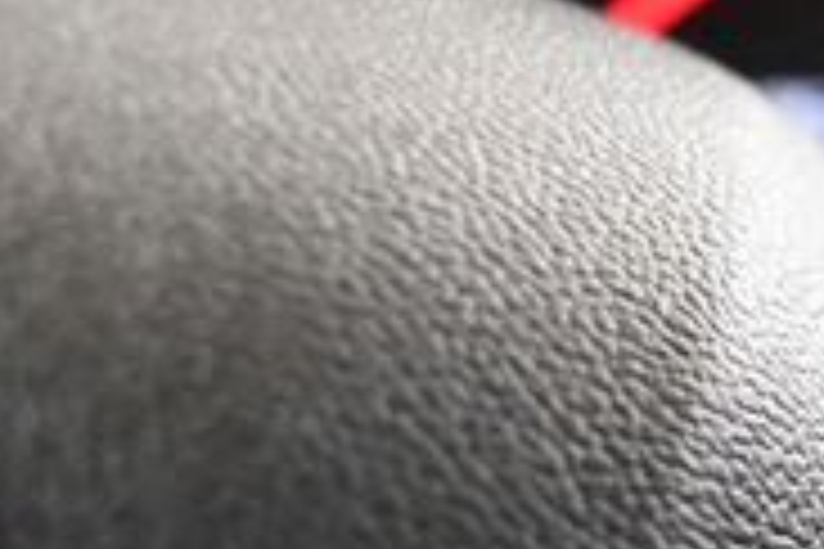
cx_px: 1328
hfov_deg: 14.8
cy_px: 670
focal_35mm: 126
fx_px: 2884
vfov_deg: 10.7
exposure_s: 1/60
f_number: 3.5
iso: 7200
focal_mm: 18
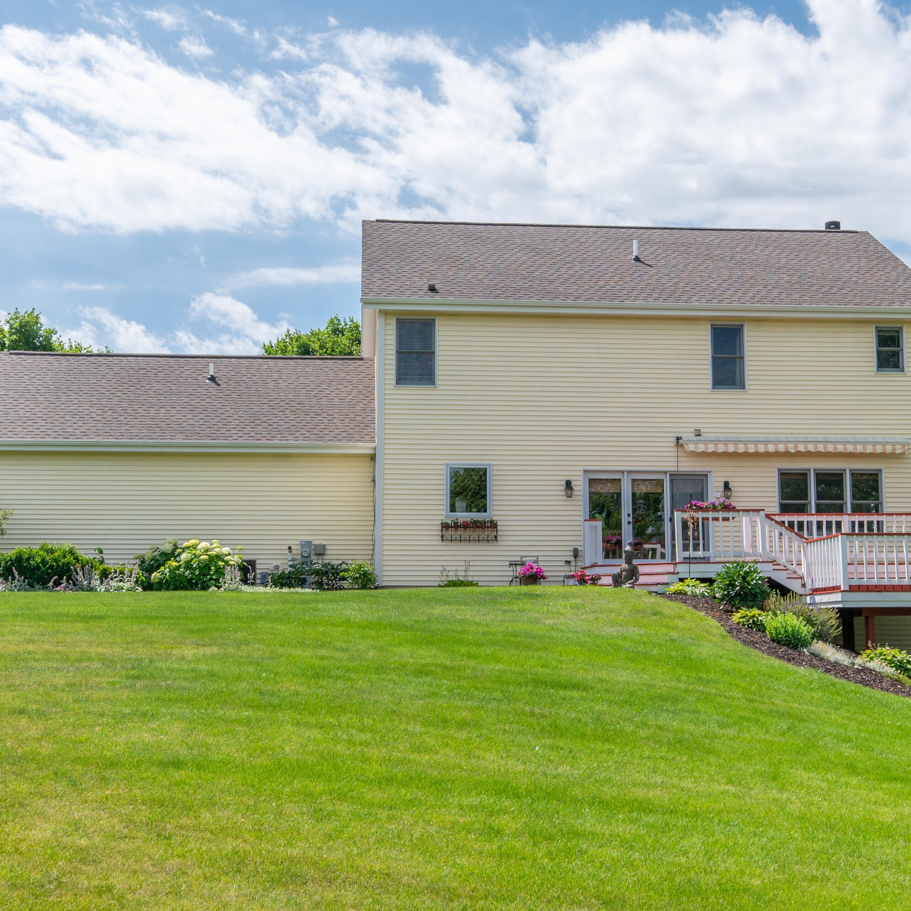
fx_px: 1370
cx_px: 474
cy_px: 456
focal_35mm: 46
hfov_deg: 36.8
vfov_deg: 36.8
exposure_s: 1/1000
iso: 250
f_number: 8
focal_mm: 24
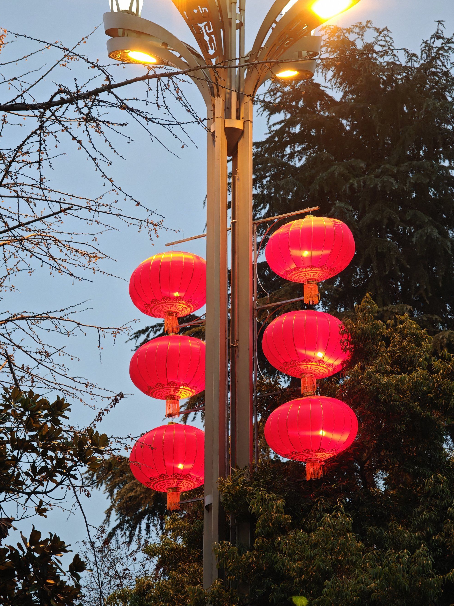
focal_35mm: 124
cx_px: 224
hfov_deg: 12.0
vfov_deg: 15.9
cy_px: 304
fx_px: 2169
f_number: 2.5
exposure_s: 1/100
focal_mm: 19.4
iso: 640
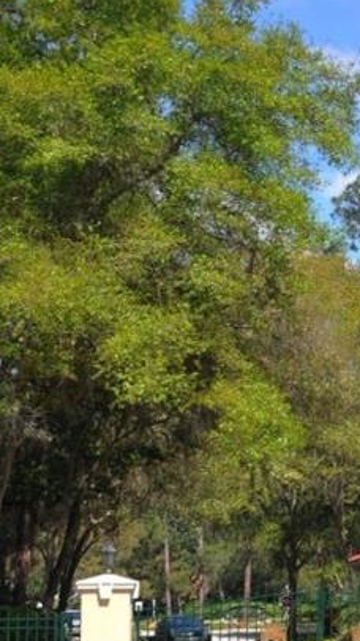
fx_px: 1614
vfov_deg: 22.3
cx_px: 796
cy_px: 467
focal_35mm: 95
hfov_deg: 11.1
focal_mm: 24
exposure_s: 1/320
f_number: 9
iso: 250
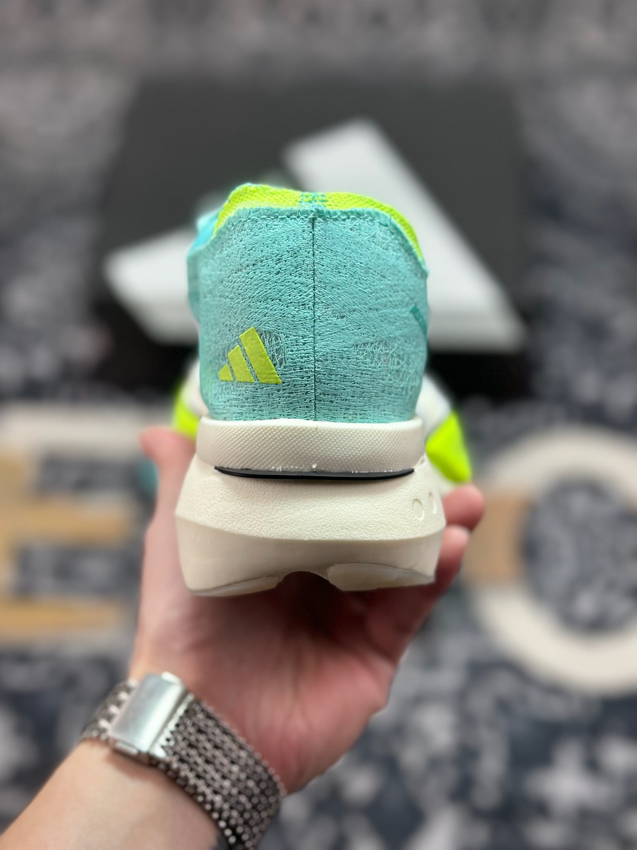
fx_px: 1178
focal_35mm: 48
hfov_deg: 30.3
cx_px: 318
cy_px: 425
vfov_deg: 39.7
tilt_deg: -56.1
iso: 80
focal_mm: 6.86
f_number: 1.78
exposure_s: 1/740
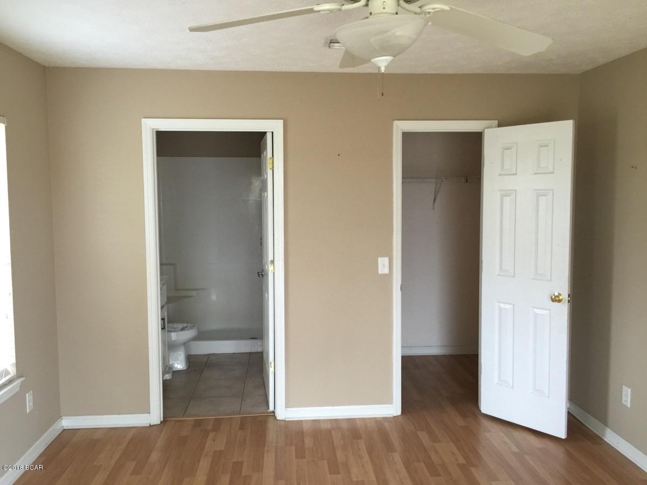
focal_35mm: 29
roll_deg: -0.8
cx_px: 324
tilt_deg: -3.4
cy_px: 242
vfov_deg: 48.2
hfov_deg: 61.7
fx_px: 542
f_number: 2.2
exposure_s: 1/15
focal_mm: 4.15
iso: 100
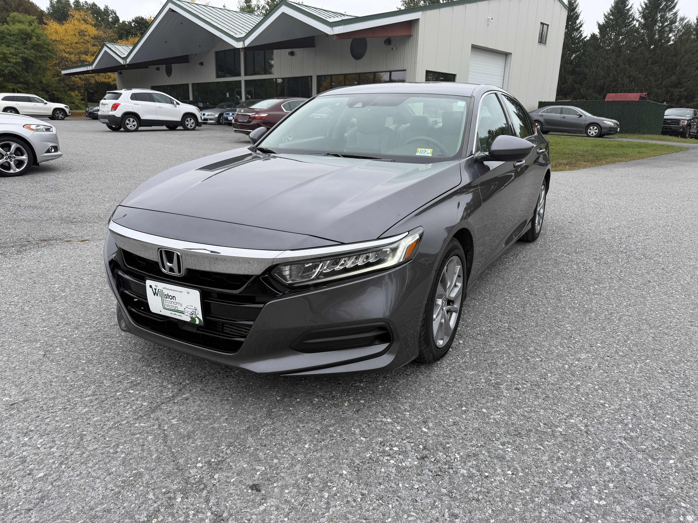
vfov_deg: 56.8
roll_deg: -2.1
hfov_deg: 71.6
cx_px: 349
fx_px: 484
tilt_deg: -16.6
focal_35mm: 24
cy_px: 262
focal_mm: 6.76
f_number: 1.78
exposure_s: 1/1091
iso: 80
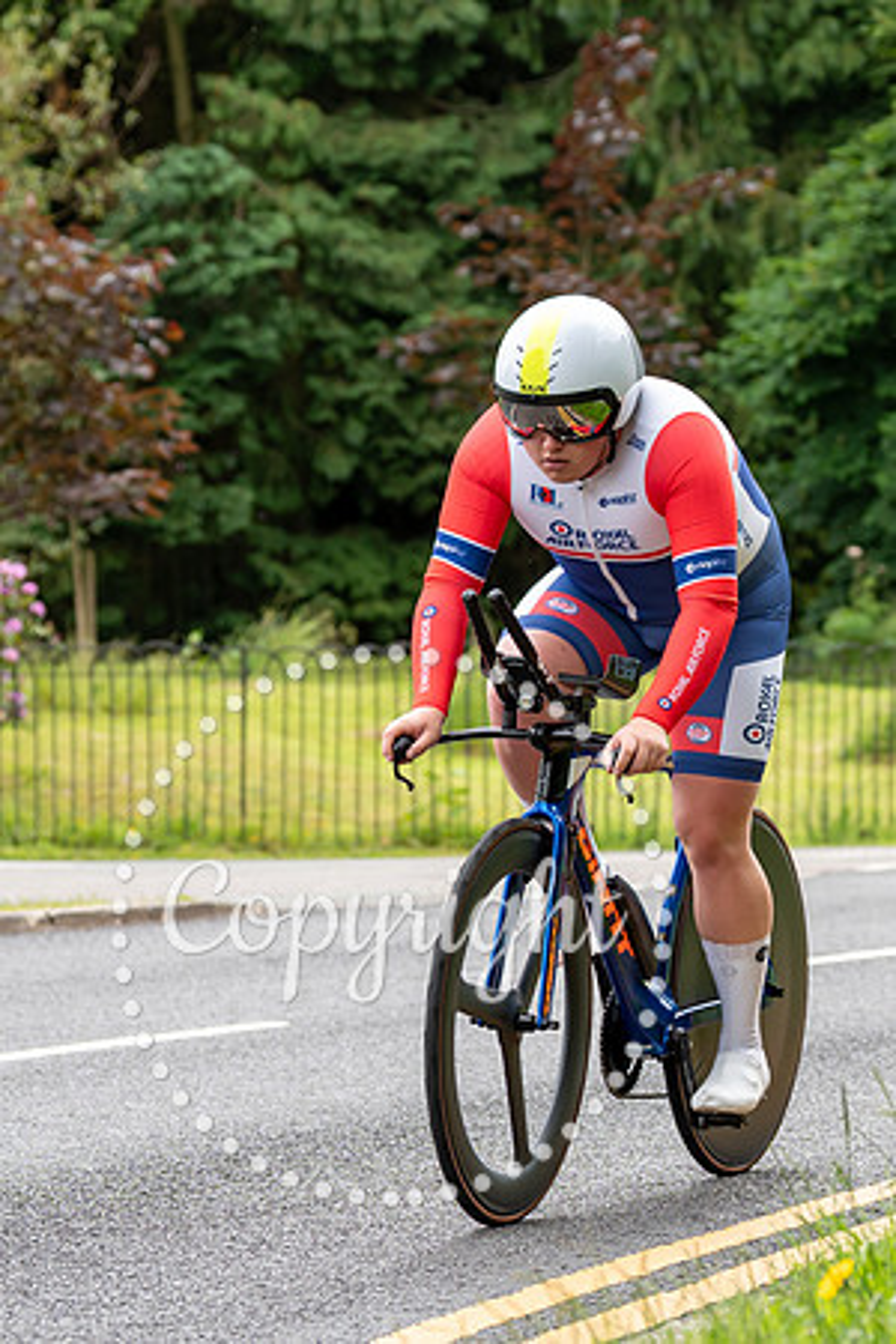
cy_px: 760
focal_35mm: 143
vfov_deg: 14.3
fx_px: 5346
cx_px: 550
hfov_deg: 9.6
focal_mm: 72
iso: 500
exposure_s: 1/1000
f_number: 3.5
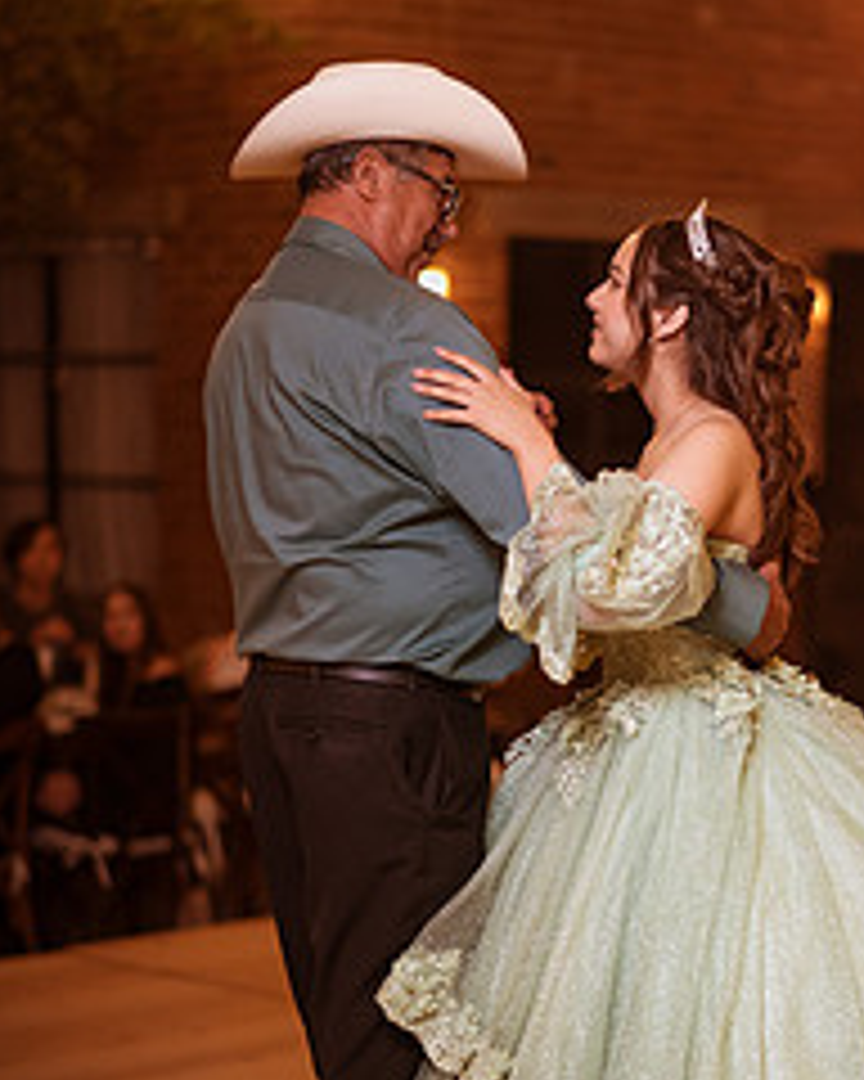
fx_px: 3260
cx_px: 666
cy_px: 670
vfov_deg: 18.8
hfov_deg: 15.0
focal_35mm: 102
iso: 3200
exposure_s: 1/400
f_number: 1.4
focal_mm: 58
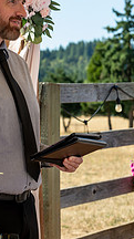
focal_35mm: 169
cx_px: 236
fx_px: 1071
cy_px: 128
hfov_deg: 7.0
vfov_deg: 12.7
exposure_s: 1/400
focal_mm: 60
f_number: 5
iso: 250
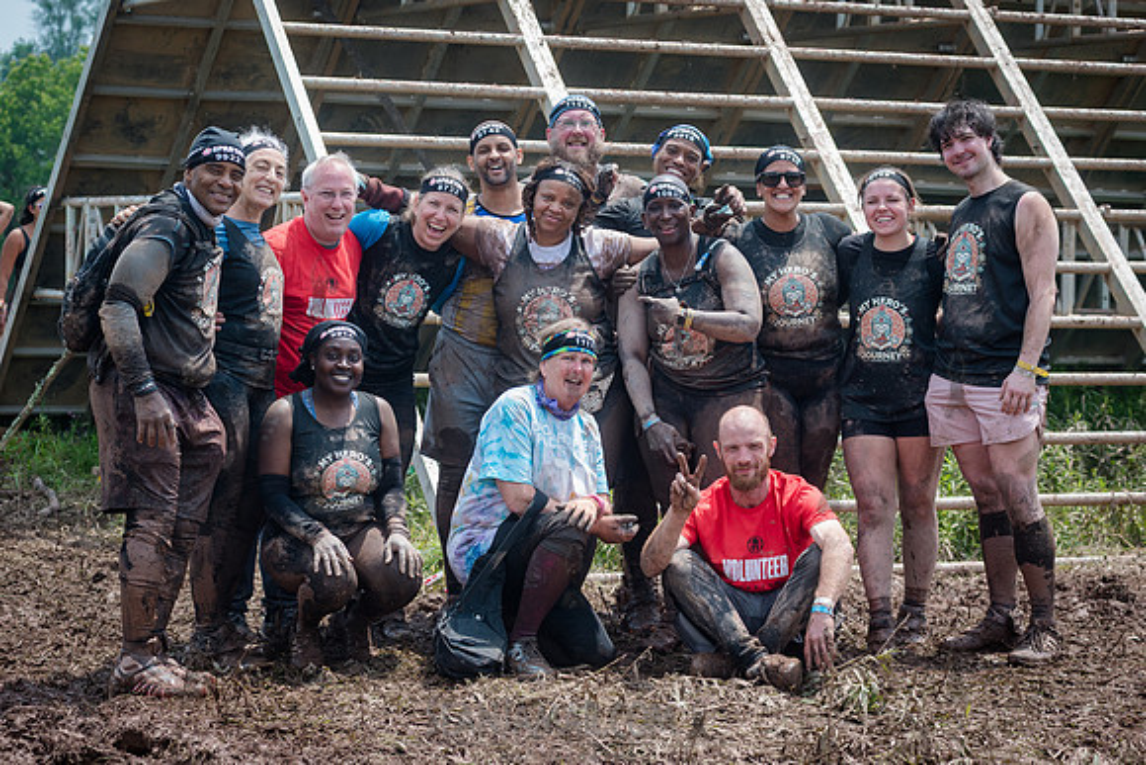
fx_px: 3070
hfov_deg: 21.1
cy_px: 341
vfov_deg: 14.2
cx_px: 571
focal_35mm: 96
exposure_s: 1/500
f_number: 5
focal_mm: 80
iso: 250
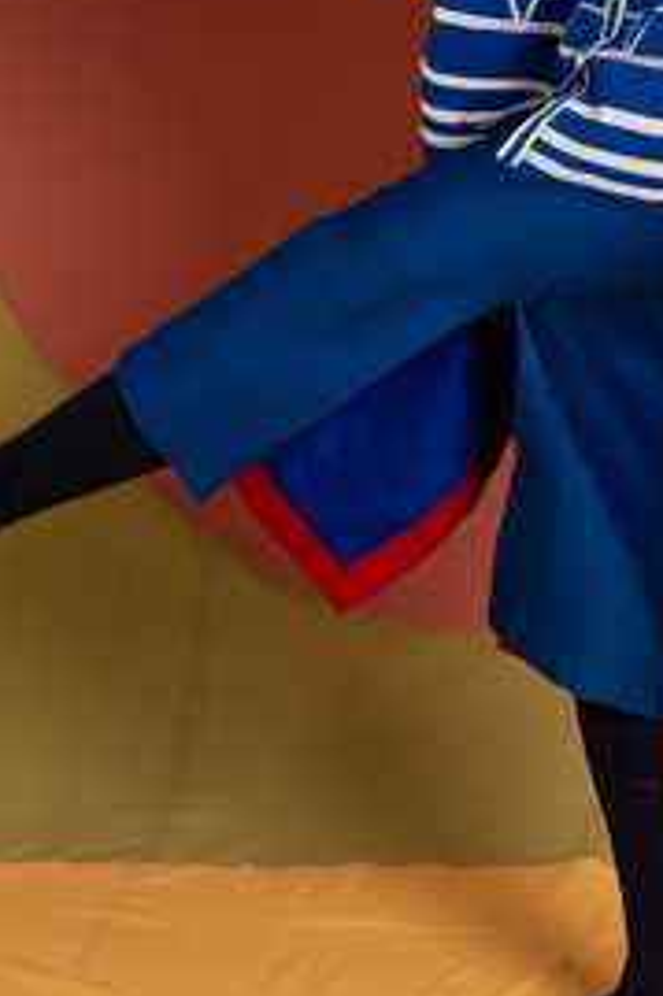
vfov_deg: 23.7
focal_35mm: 84
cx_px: 582
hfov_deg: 16.1
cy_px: 146
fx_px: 2323
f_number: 2.8
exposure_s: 1/250
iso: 1250
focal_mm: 43
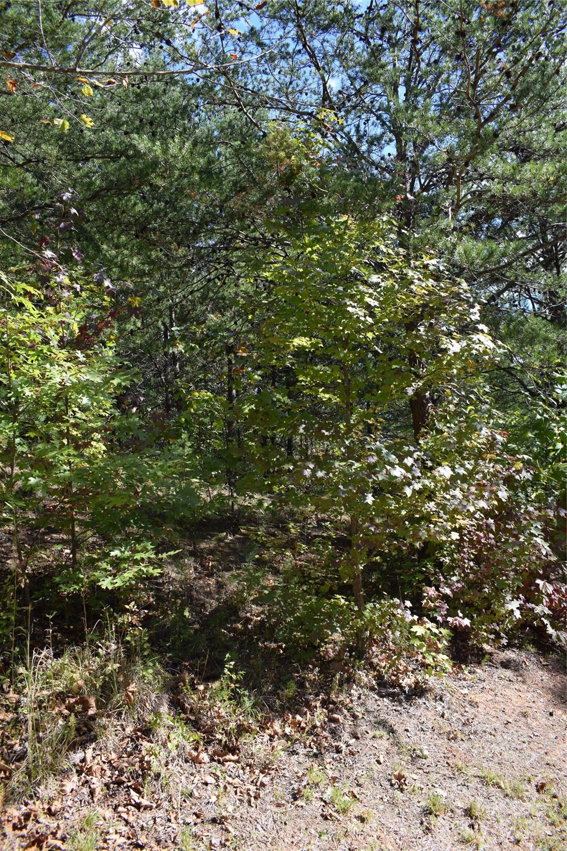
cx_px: 284
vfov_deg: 67.4
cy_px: 426
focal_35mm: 27
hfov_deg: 47.9
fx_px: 638
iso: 100
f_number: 6.3
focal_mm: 18
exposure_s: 1/160
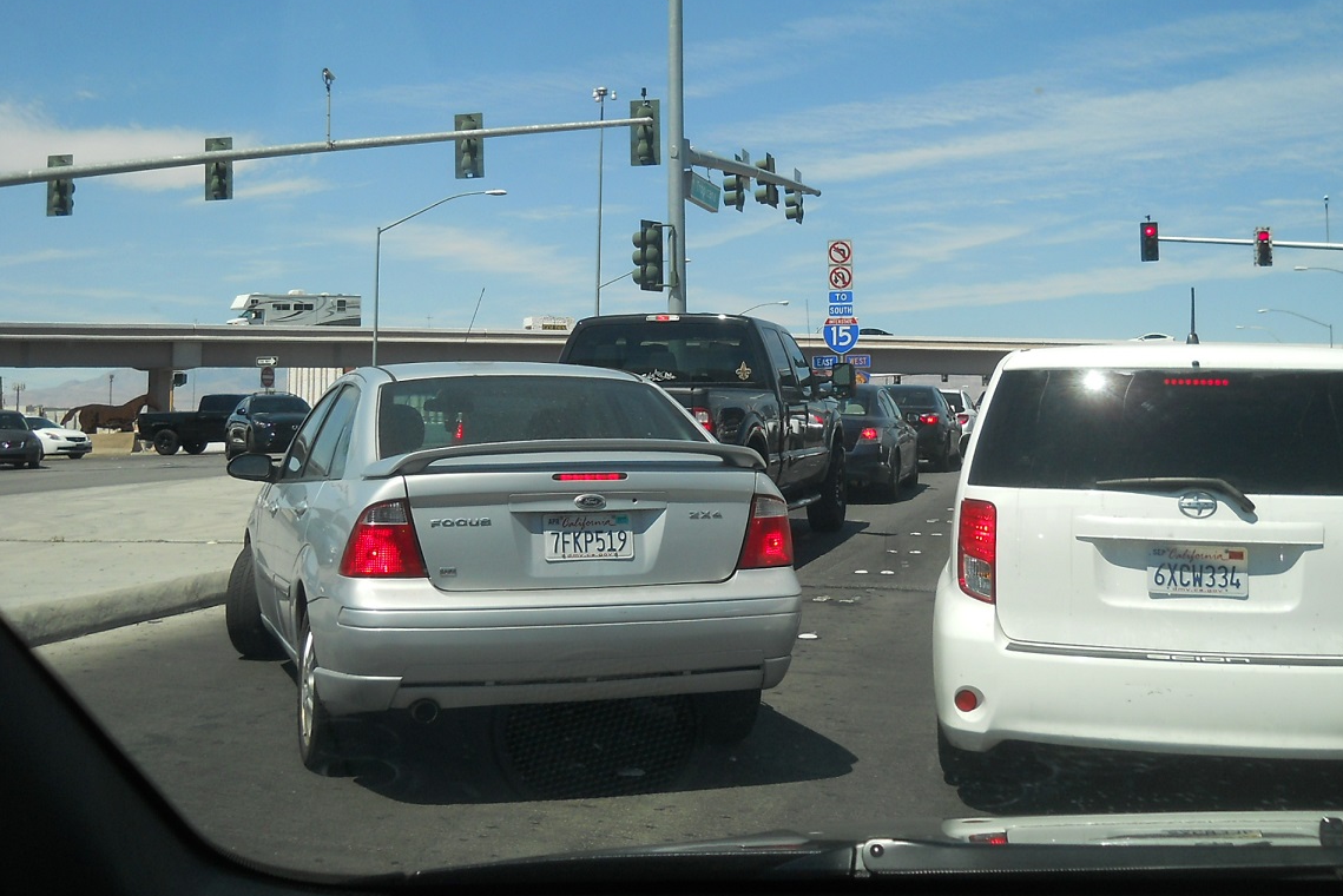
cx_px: 696
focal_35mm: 46
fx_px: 1716
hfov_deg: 42.7
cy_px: 363
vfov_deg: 29.2
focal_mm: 6.72
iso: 80
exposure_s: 1/320
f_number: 5.5
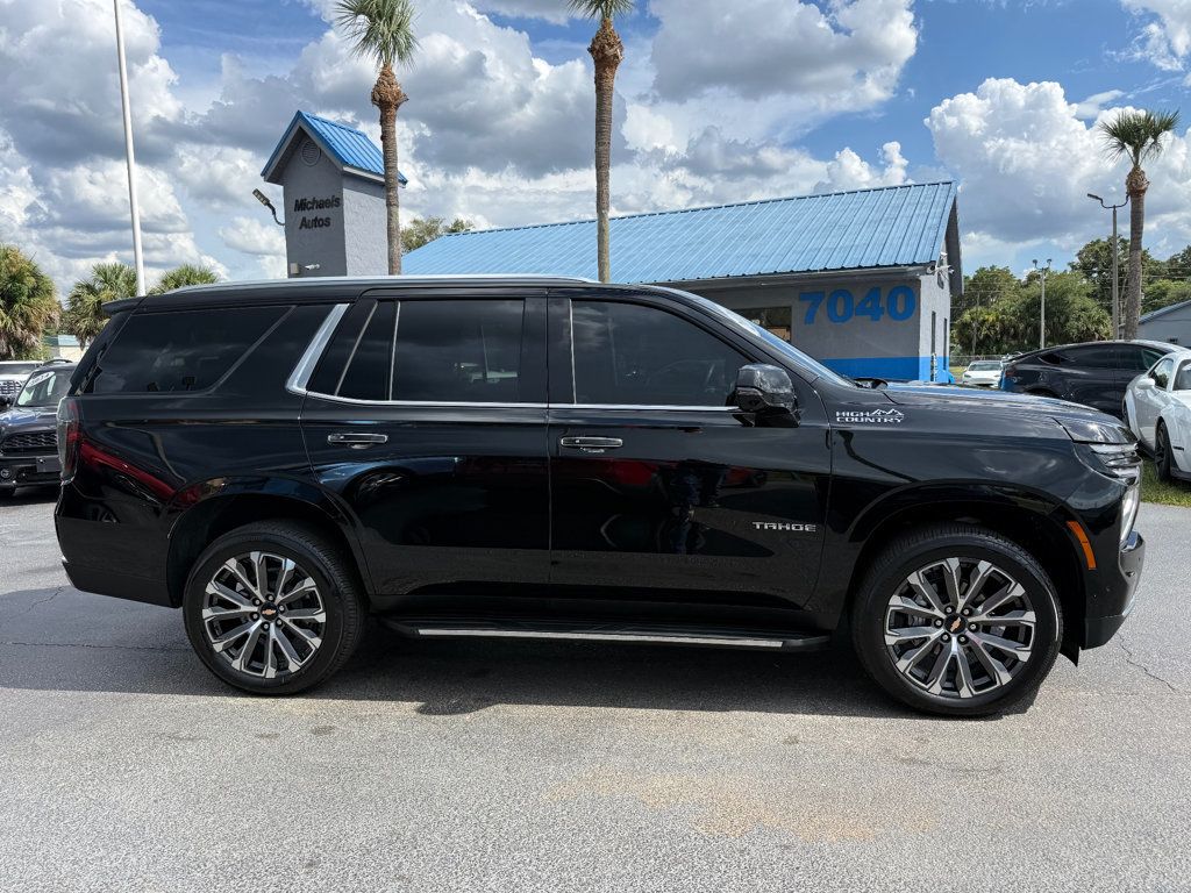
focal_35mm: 24
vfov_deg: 56.8
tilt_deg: -5.8
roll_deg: +0.3
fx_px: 826
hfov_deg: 71.6
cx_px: 596
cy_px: 446
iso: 80
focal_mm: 6.76
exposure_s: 1/3584
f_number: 1.78
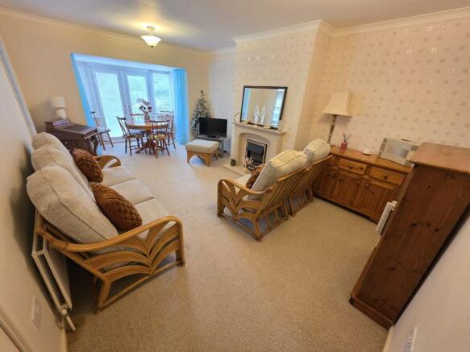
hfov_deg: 106.2
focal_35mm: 13
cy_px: 176
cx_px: 235
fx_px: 176
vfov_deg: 89.9
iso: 400
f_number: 1.9
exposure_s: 1/50
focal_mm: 2.2
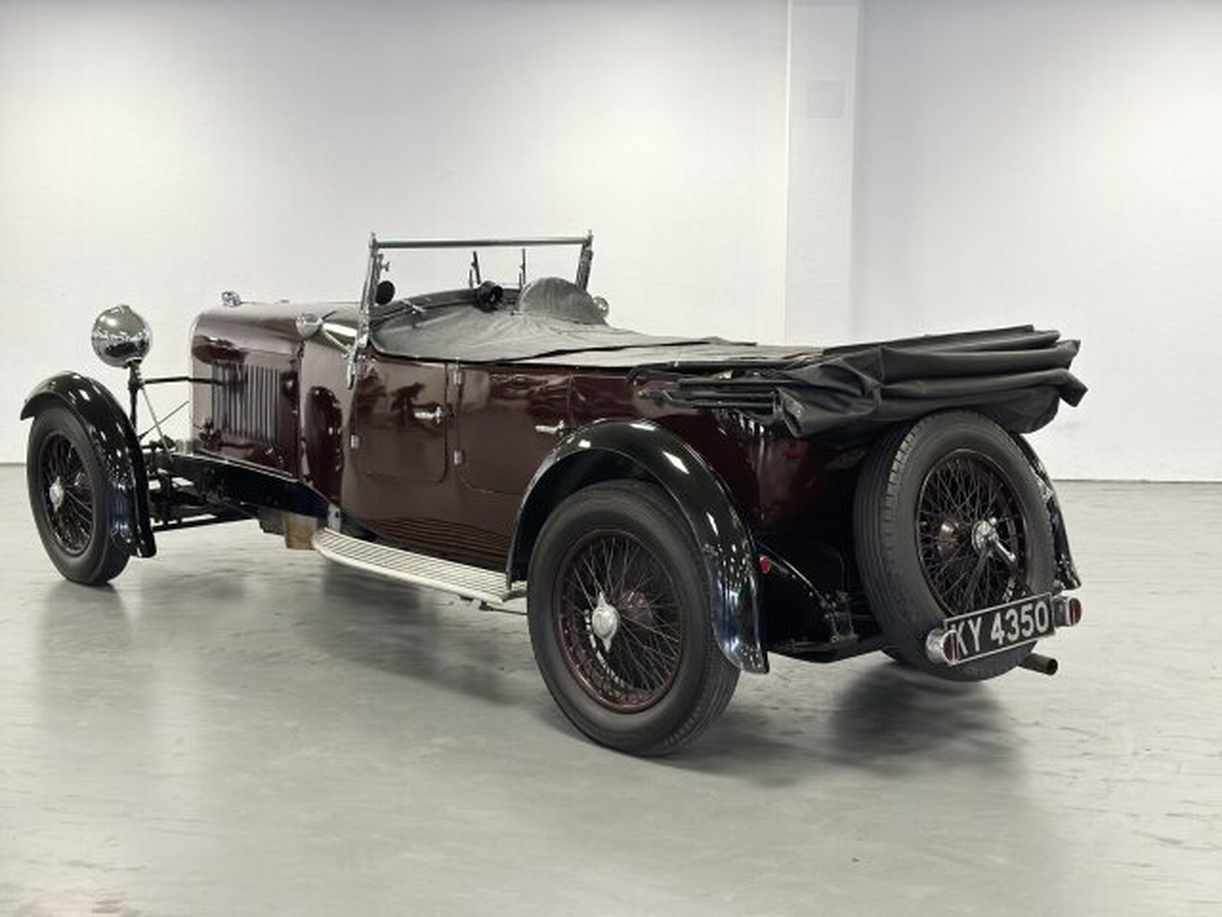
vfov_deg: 30.3
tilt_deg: -7.9
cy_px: 458
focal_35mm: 48
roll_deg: +0.0
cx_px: 611
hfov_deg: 39.7
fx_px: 1694
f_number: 1.78
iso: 125
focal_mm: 6.86
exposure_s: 1/66
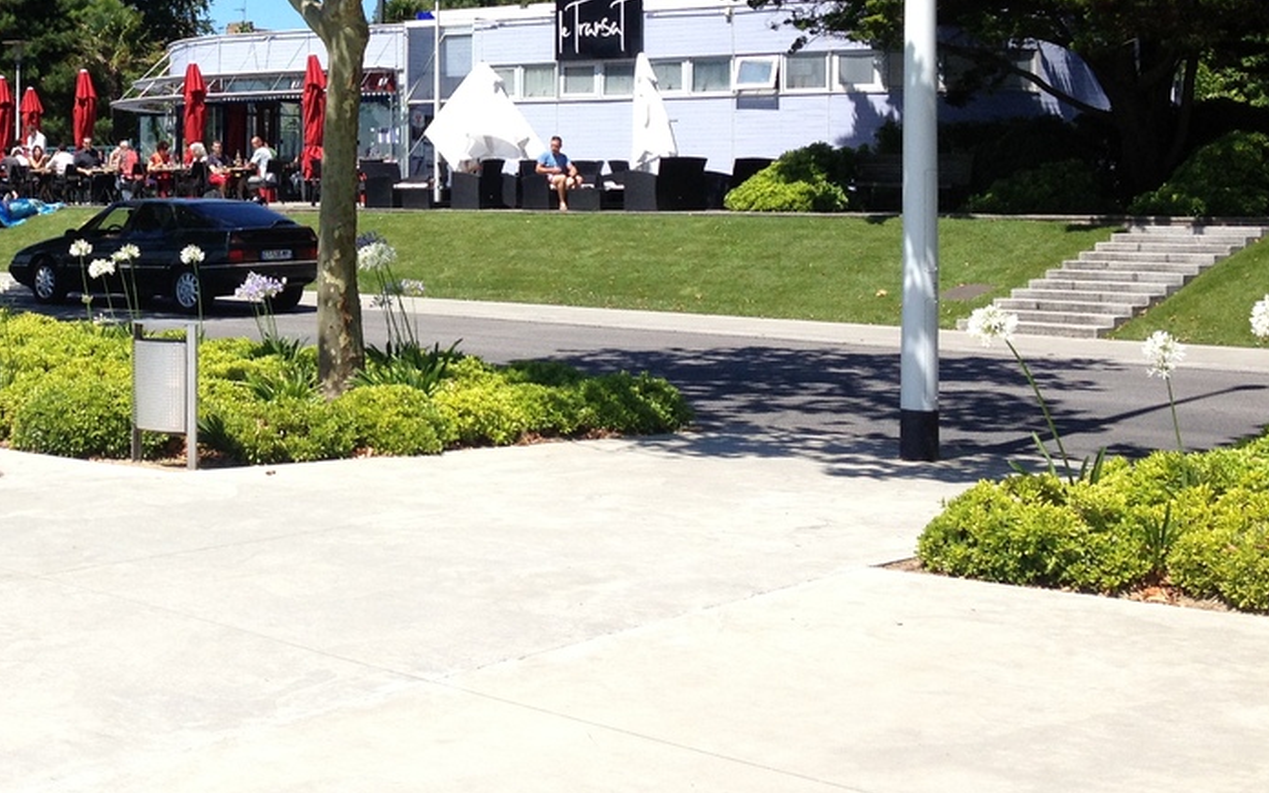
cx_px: 235
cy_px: 166
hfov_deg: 31.1
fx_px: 2213
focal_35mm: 64
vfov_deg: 20.1
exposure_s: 1/1493
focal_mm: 4.28
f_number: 2.4
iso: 50
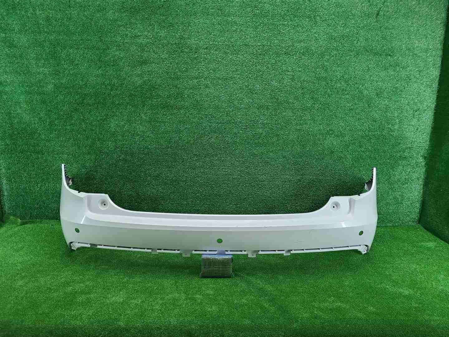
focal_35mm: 26
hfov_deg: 67.3
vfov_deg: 53.1
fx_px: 337
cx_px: 224
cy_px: 168
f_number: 1.8
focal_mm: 5.4
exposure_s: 1/50
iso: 136
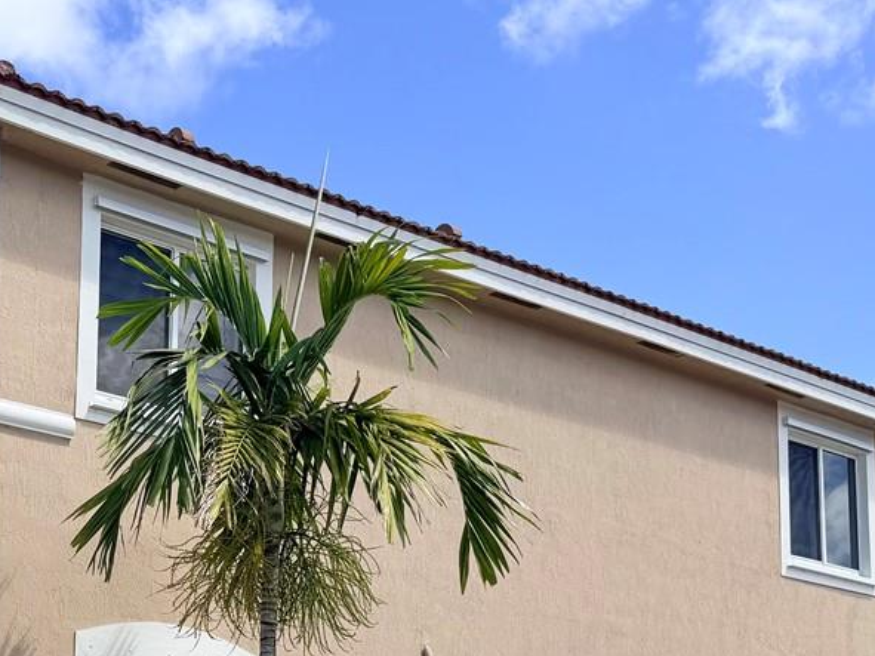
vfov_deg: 21.7
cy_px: 674
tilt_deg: +9.4
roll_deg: -1.2
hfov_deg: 28.9
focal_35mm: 65
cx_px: 130
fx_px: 1643
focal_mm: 6.76
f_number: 1.78
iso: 80
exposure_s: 1/3759
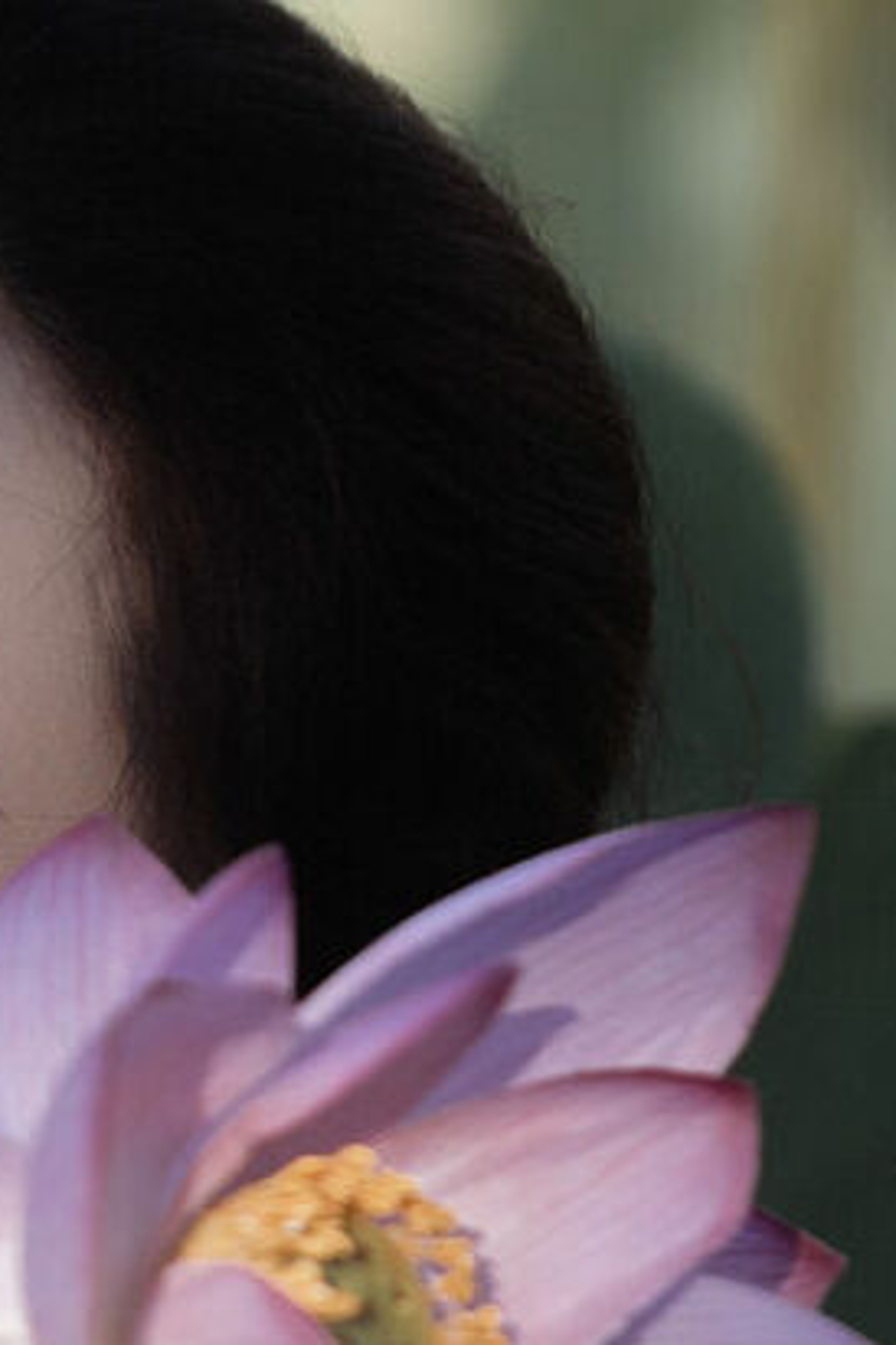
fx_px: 23593
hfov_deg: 2.2
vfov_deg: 3.2
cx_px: -164
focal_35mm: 632
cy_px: 2289
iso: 100
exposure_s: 1/500
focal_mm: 165
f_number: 4
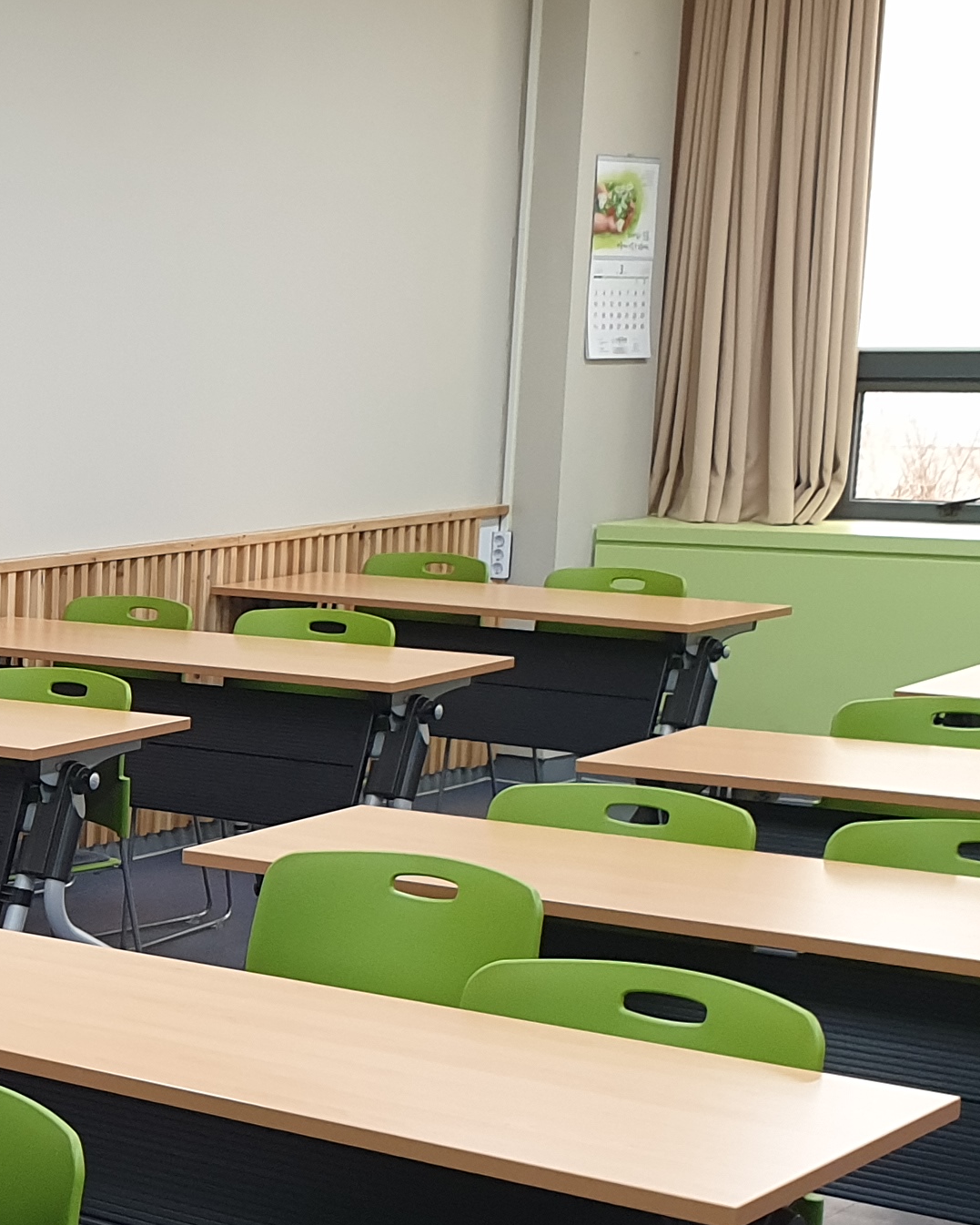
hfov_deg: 18.3
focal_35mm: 76
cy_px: 953
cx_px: -407
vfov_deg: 24.7
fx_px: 2755
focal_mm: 4.3
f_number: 2.4
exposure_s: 1/60
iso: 160
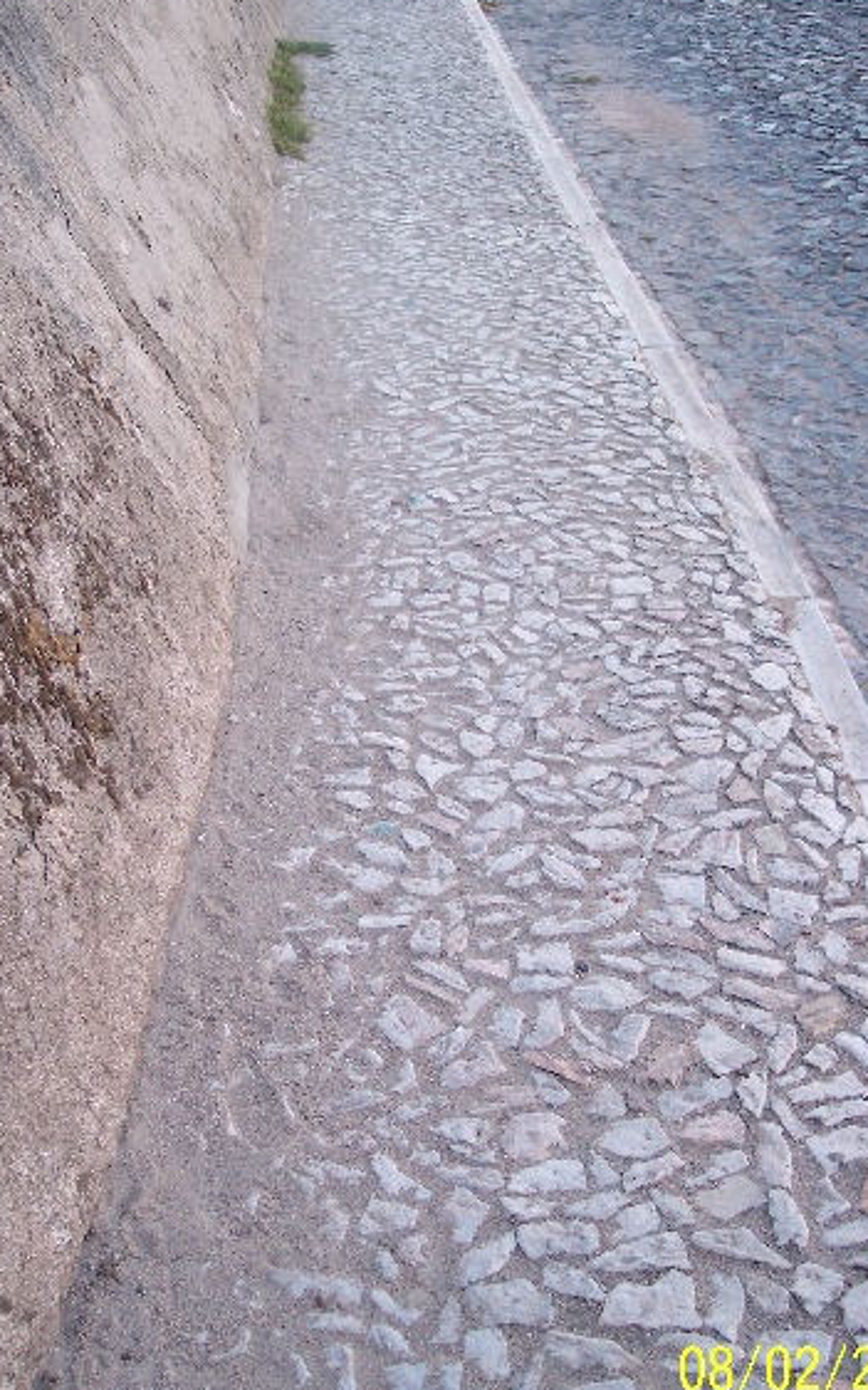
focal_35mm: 43
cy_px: 725
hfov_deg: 29.8
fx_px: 1628
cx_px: 525
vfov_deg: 46.2
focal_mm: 8
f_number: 2.8
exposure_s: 1/250
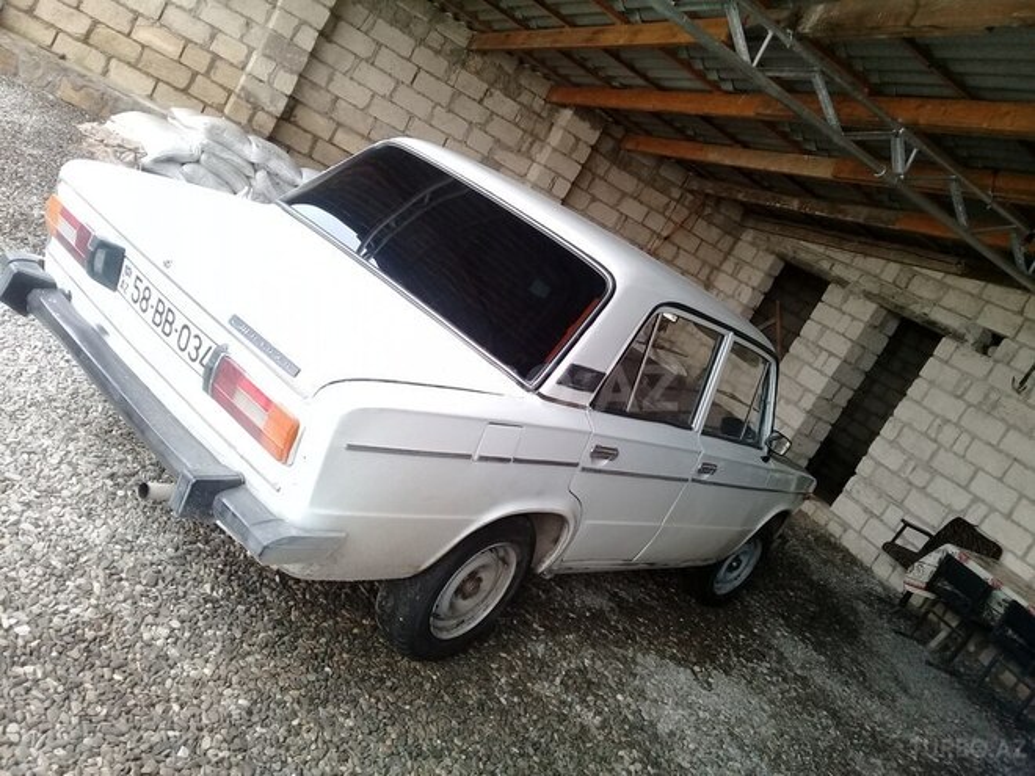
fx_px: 927
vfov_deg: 45.4
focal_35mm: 31
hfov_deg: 58.4
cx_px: 518
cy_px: 388
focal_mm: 3.3
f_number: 2.2
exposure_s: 1/33
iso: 64
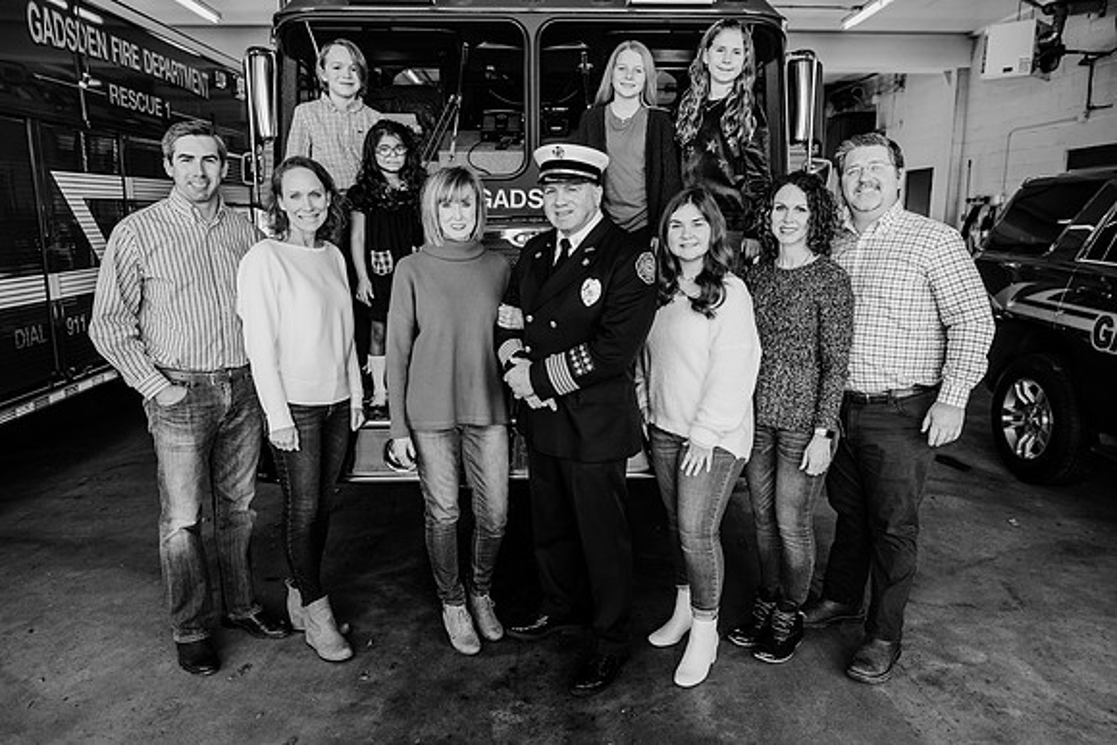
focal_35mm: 25
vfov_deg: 52.0
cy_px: 372
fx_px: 765
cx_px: 567
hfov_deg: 72.3
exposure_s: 1/250
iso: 250
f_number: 3.2
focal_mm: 24
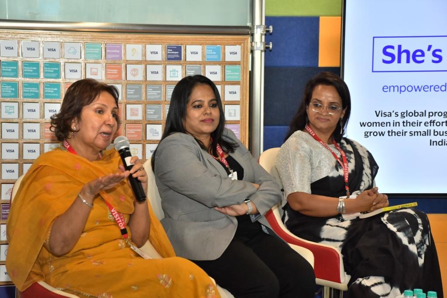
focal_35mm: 99
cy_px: 149
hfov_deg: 20.6
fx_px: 1229
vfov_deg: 13.8
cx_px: 224
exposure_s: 1/200
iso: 1000
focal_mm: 66
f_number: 6.3
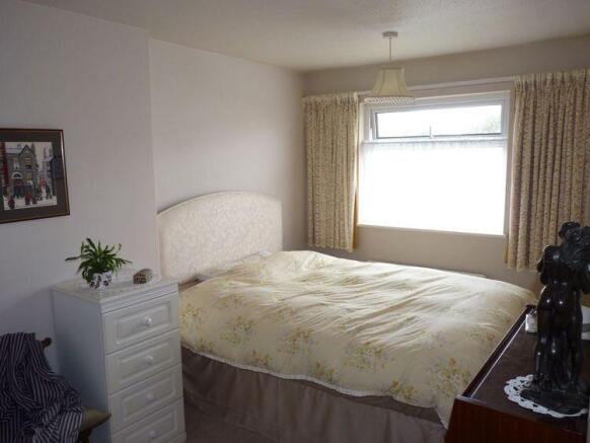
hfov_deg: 65.3
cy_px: 222
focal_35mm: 27
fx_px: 460
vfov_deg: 51.4
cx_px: 295
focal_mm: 4.8
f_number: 2.8
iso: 100
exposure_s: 1/30
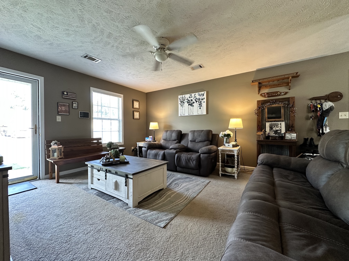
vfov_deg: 85.7
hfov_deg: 102.1
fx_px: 141
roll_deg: +0.2
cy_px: 130
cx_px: 174
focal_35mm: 14
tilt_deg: -0.3
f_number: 2.2
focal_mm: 2.22
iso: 250
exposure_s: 1/60
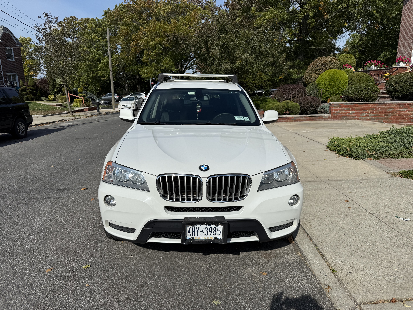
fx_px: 286
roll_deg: +1.1
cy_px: 155
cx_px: 206
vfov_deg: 56.8
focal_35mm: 24
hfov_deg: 71.6
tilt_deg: -13.5
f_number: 1.78
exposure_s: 1/10309
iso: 80
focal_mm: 6.76
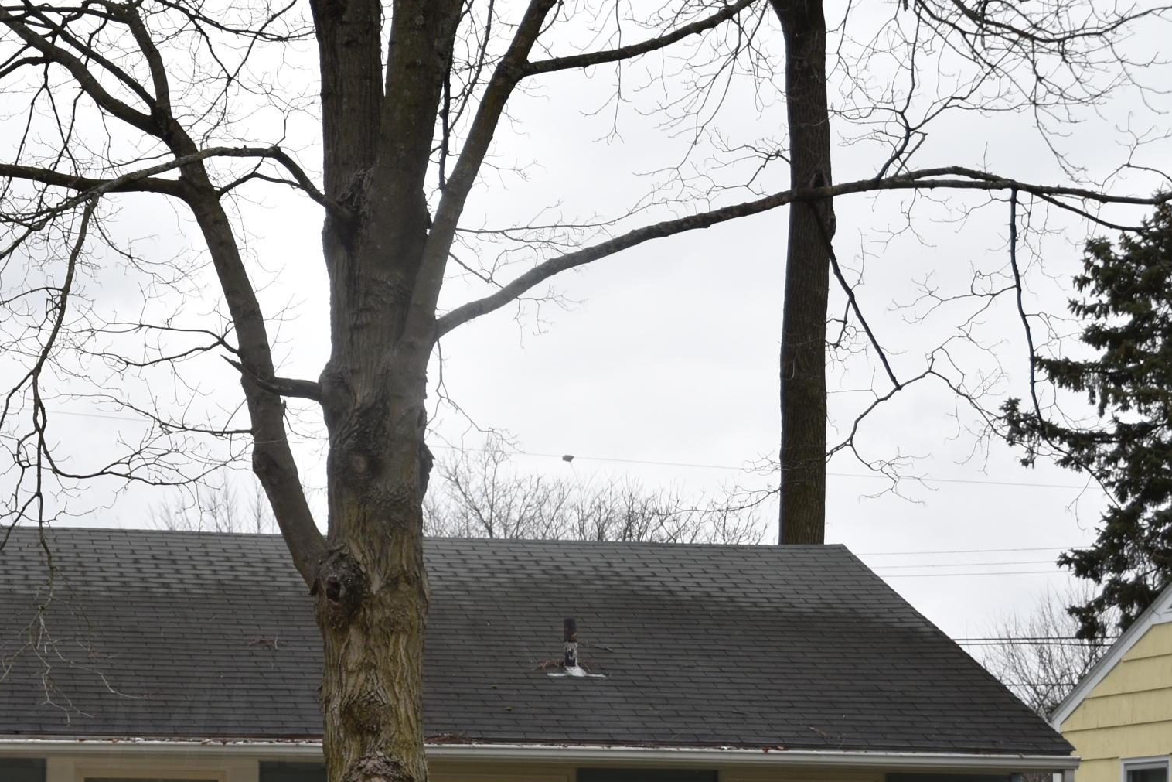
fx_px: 2995
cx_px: 122
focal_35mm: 92
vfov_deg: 14.7
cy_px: 720
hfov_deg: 21.7
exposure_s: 1/125
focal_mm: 31
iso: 100
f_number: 5.6
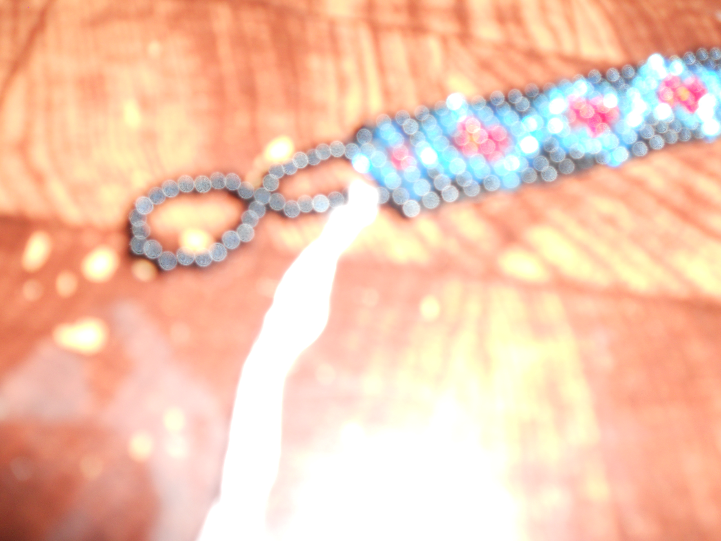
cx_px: 360
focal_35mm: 32
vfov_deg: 44.2
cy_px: 270
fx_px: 667
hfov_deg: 56.8
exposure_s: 1/25
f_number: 3.5
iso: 80
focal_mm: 5.8
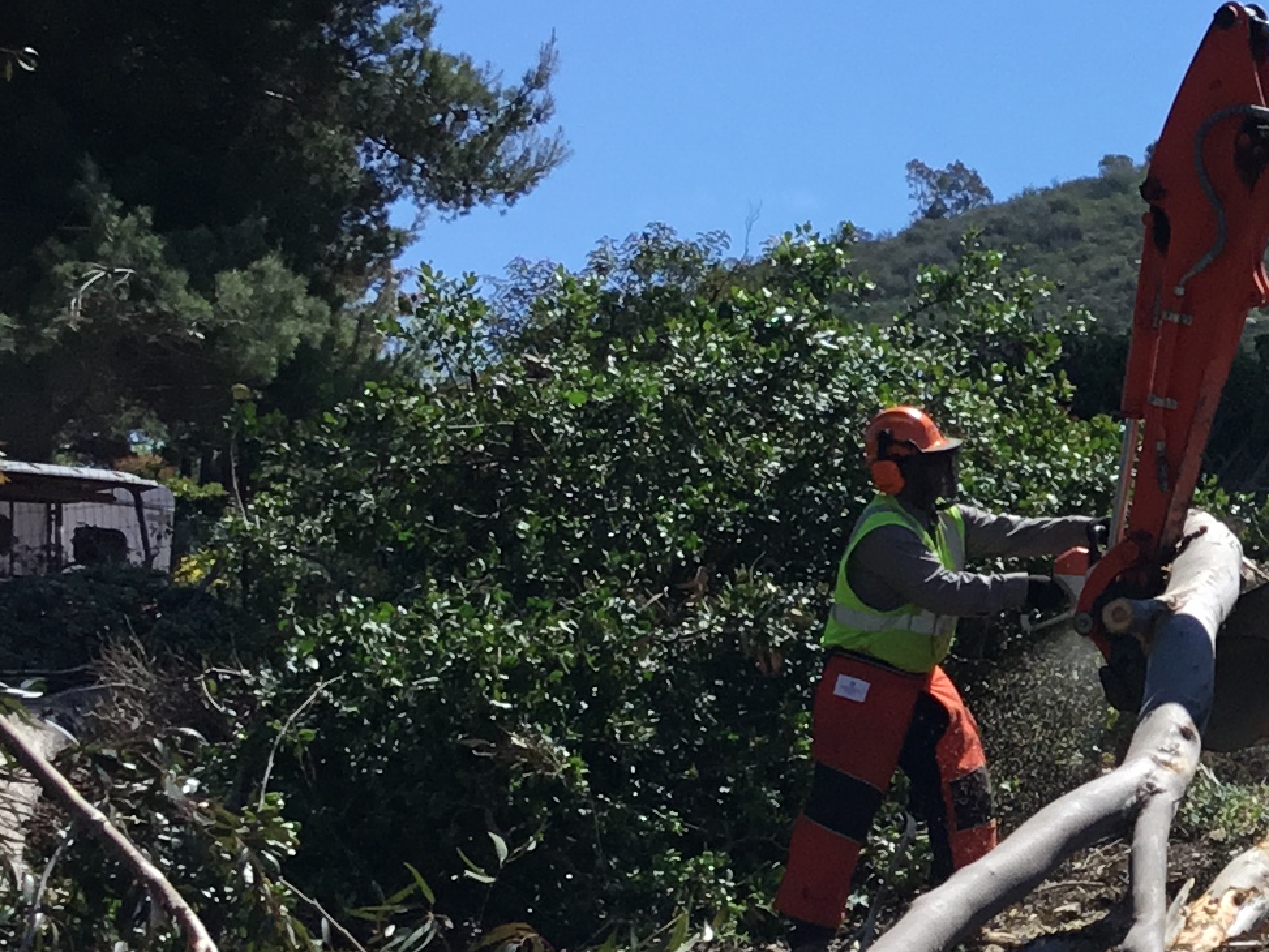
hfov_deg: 18.2
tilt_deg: +0.9
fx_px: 3813
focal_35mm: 104
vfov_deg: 14.2
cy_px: 674
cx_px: 1376
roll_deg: -4.3
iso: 25
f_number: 2.4
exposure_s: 1/1235
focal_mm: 3.3
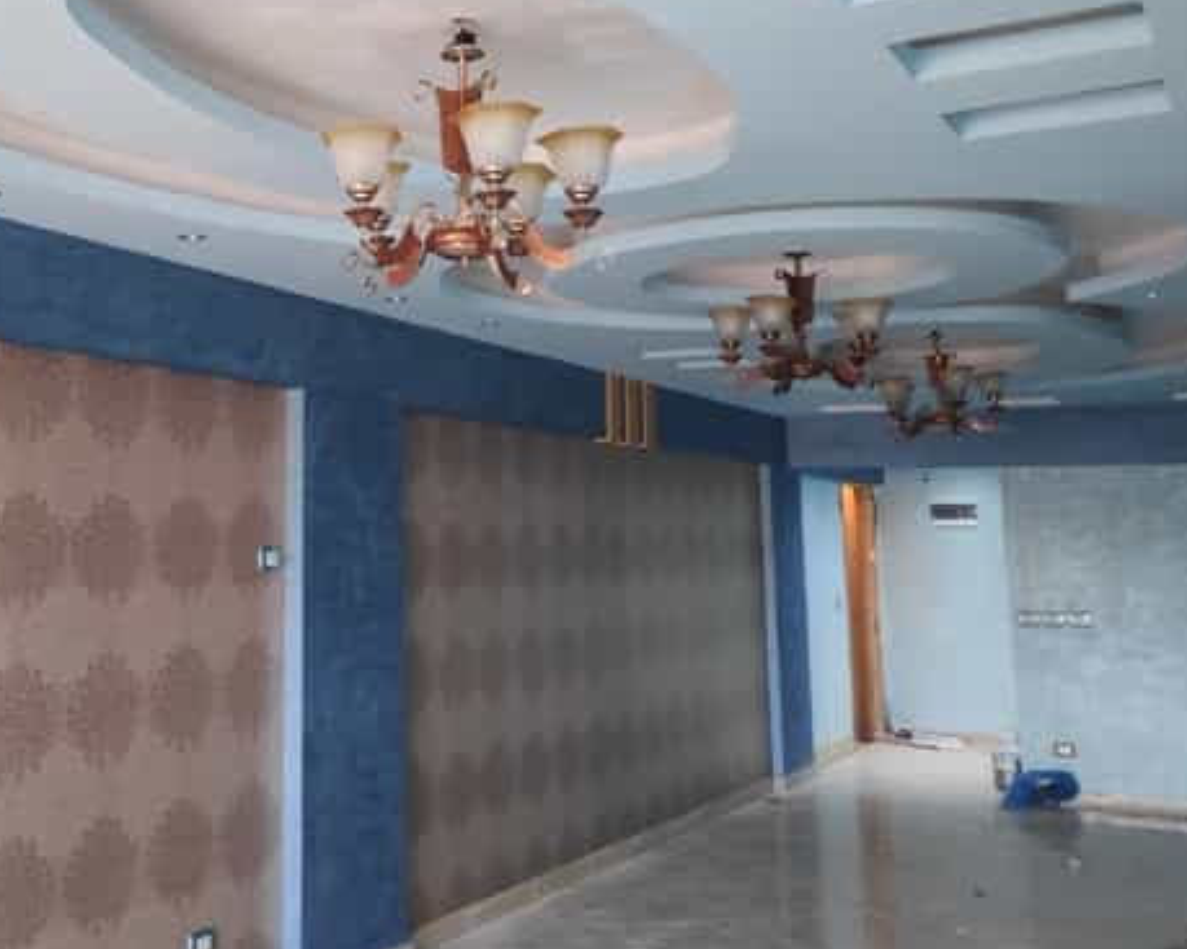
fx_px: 1194
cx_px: 295
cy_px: 287
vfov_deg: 42.5
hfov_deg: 50.6
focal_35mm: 34
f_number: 1.9
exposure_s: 1/50
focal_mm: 3.94
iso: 752
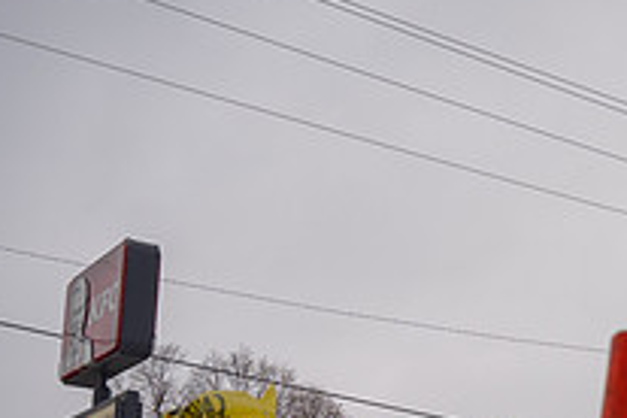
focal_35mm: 82
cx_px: 836
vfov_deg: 15.9
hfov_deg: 22.0
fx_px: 1428
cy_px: 536
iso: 200
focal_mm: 27.2
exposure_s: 1/400
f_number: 4
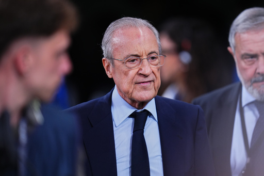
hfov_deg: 5.2
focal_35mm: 400
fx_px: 2932
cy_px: 88
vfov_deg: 3.4
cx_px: 132
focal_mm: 400
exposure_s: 1/1000
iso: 2000
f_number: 2.8
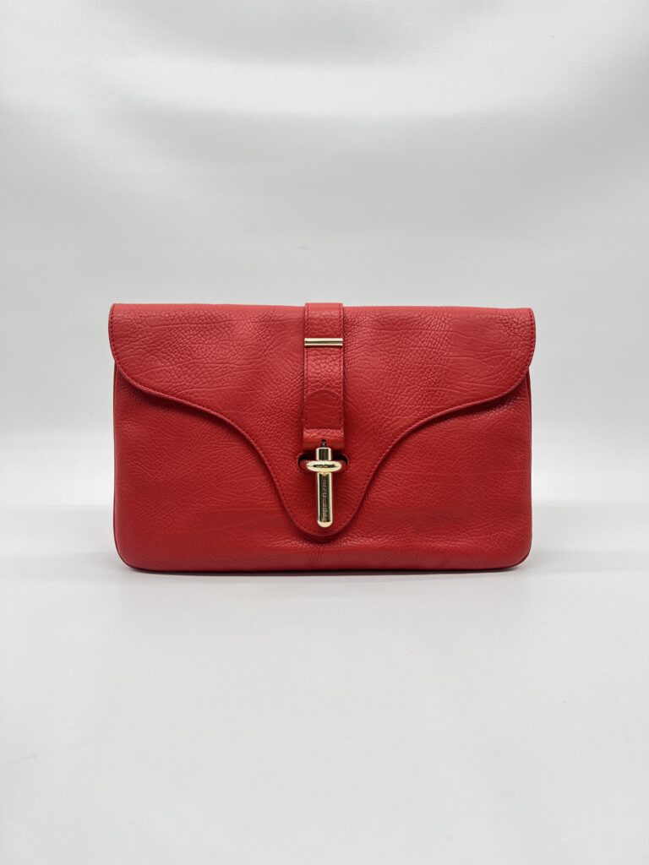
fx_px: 650
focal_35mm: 26
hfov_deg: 53.1
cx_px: 324
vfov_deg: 67.3
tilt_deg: -10.4
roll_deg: -0.3
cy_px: 432
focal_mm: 5.7
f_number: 1.5
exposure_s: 1/124
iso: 32
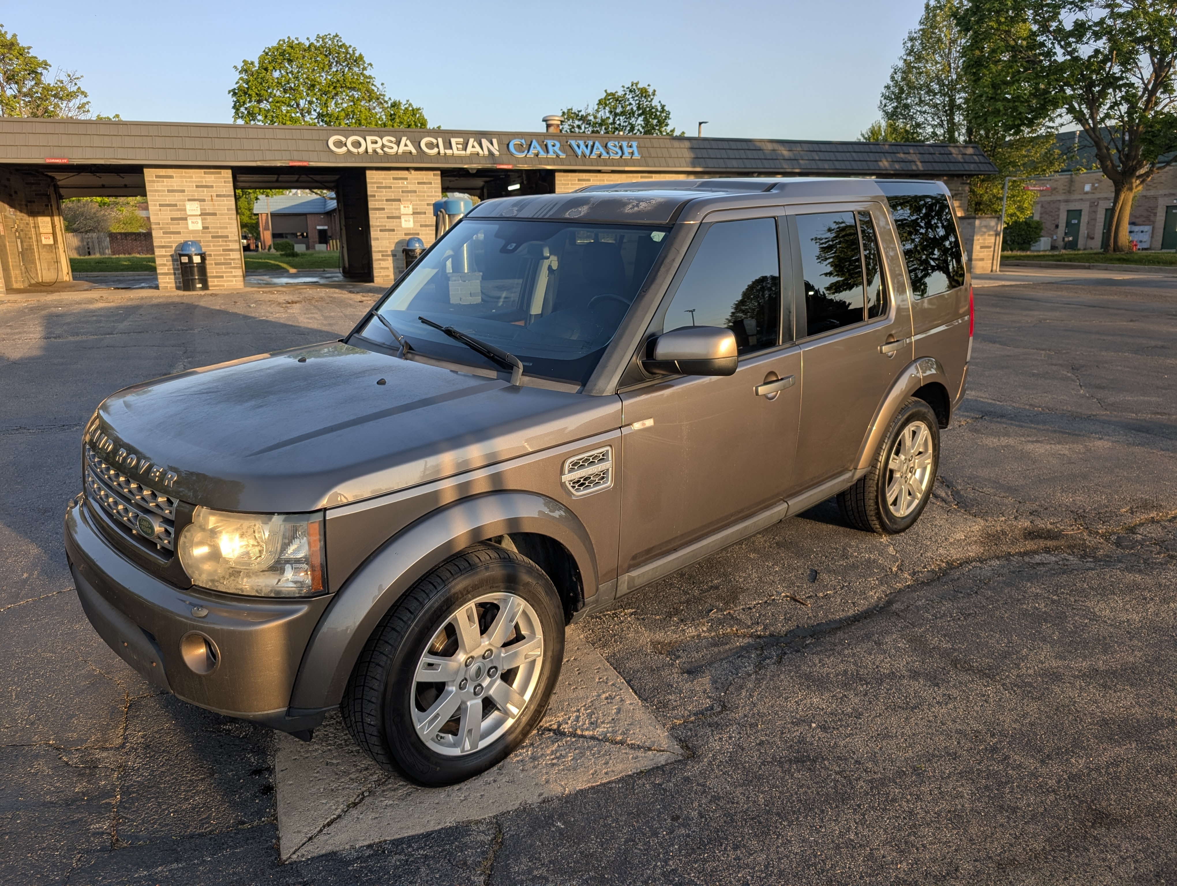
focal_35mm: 24
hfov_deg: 71.5
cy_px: 443
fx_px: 817
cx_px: 588
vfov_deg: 56.9
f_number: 1.68
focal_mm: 6.9
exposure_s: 1/307
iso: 20
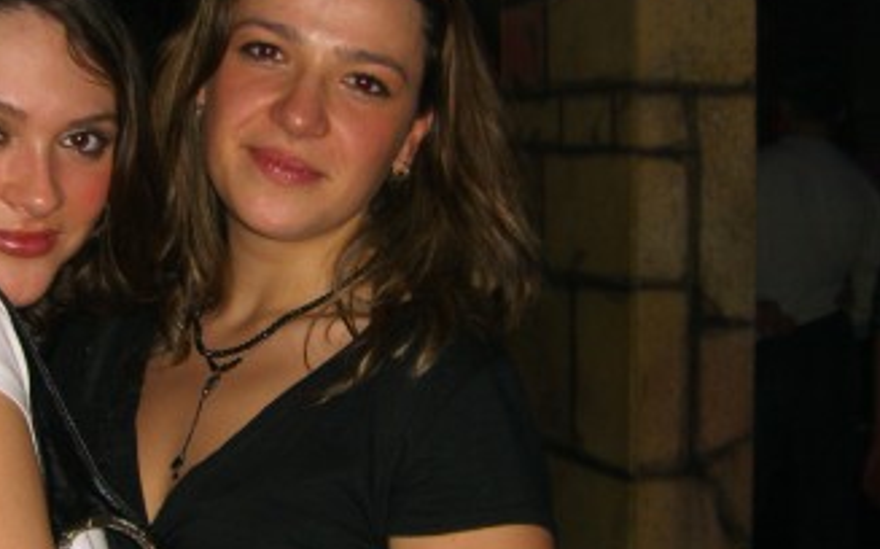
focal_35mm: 74
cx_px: 272
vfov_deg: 17.6
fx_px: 1774
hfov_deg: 27.6
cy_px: 307
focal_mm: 7.9
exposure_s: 1/60
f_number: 2.8
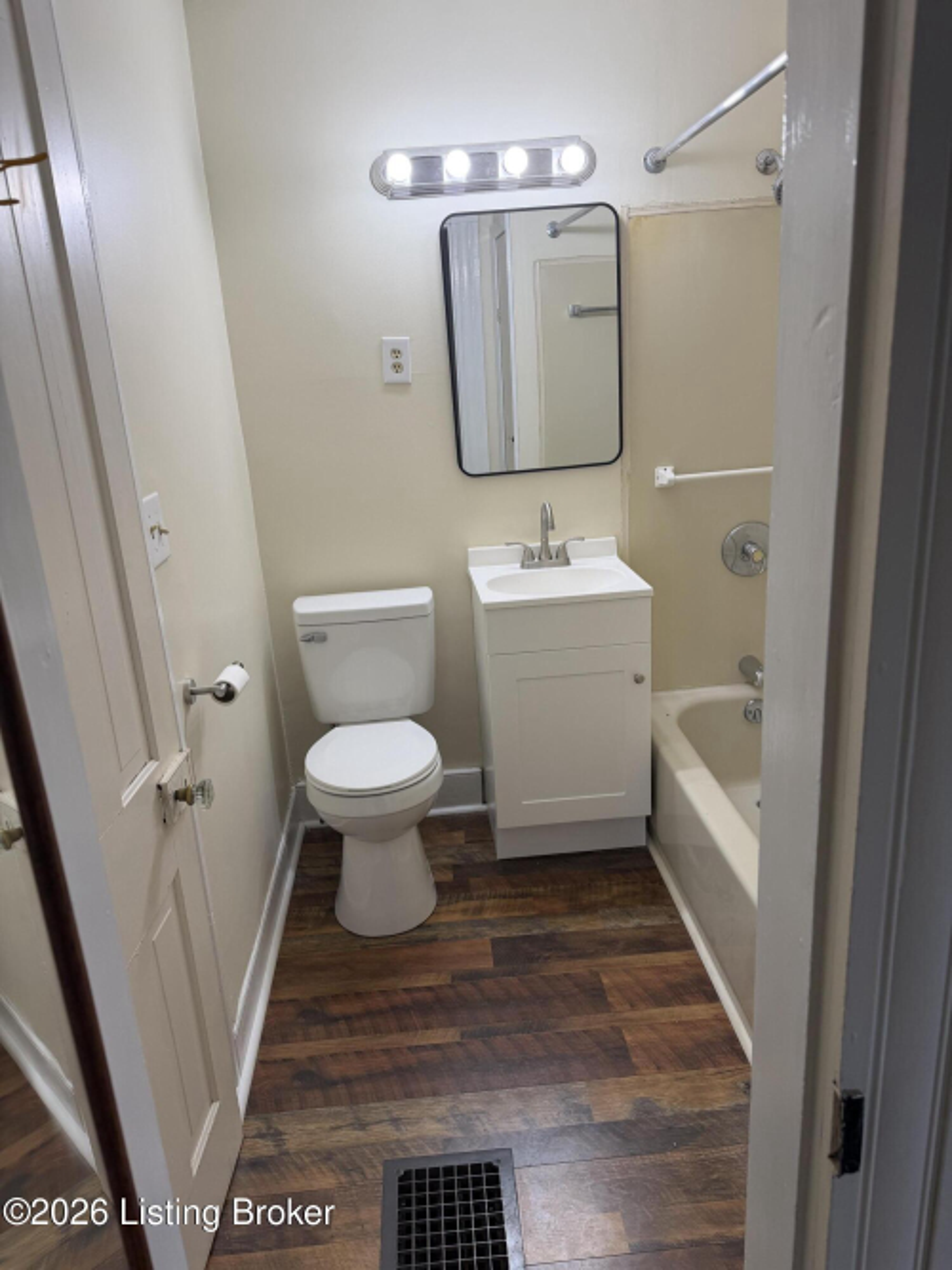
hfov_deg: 56.8
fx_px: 880
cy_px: 635
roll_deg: +3.8
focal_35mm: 24
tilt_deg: -17.6
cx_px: 476
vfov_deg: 71.6
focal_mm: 6.76
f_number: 1.78
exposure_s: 1/120
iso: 80
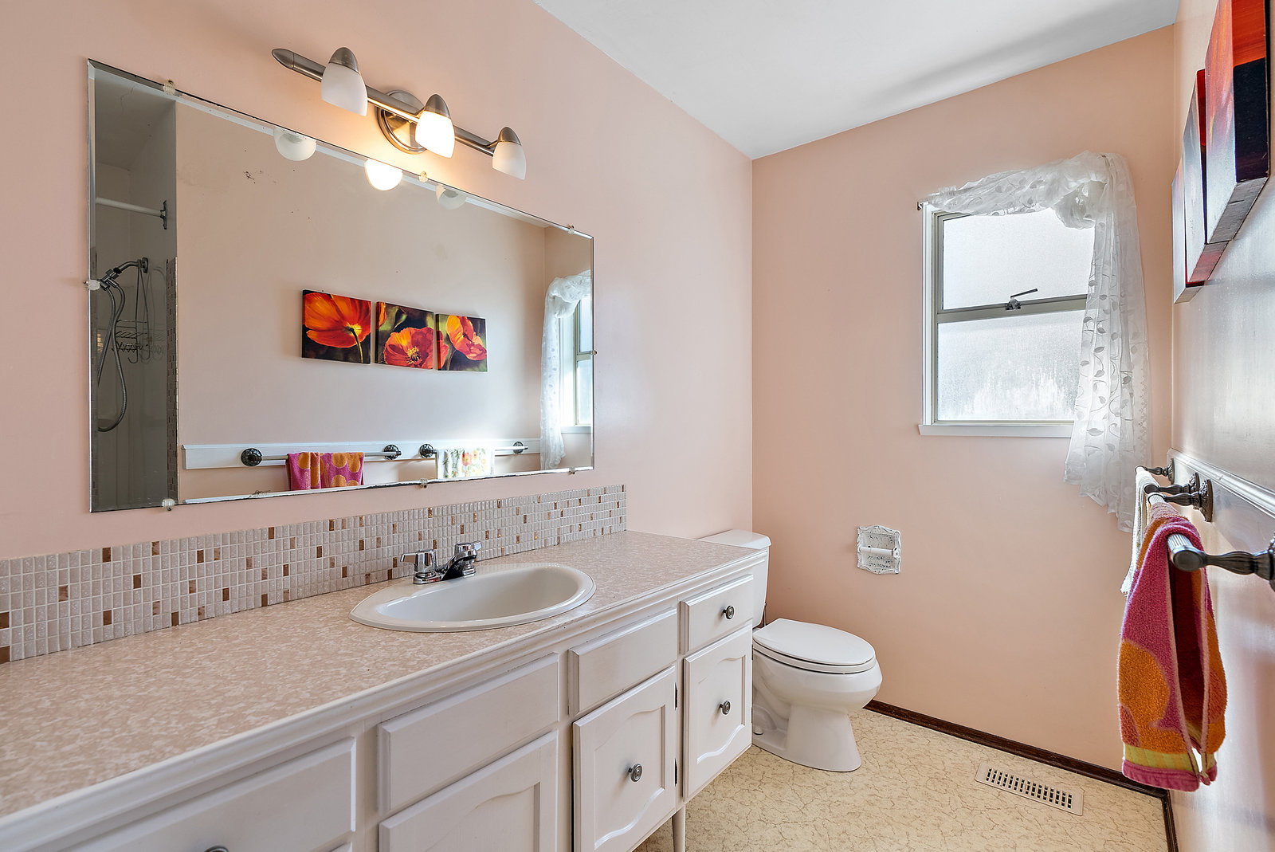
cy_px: 426
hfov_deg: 96.7
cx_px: 638
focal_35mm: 16
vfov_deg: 73.8
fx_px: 567
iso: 400
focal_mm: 16
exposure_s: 1/13
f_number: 7.1
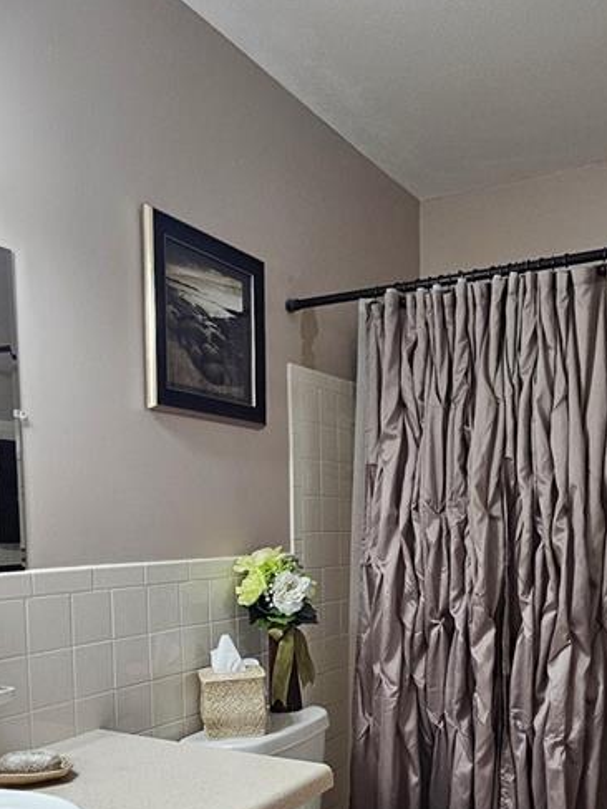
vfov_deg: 54.8
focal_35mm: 32
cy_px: 580
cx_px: 368
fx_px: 748
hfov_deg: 43.9
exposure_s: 1/60
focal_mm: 2.2
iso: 200
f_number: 2.2
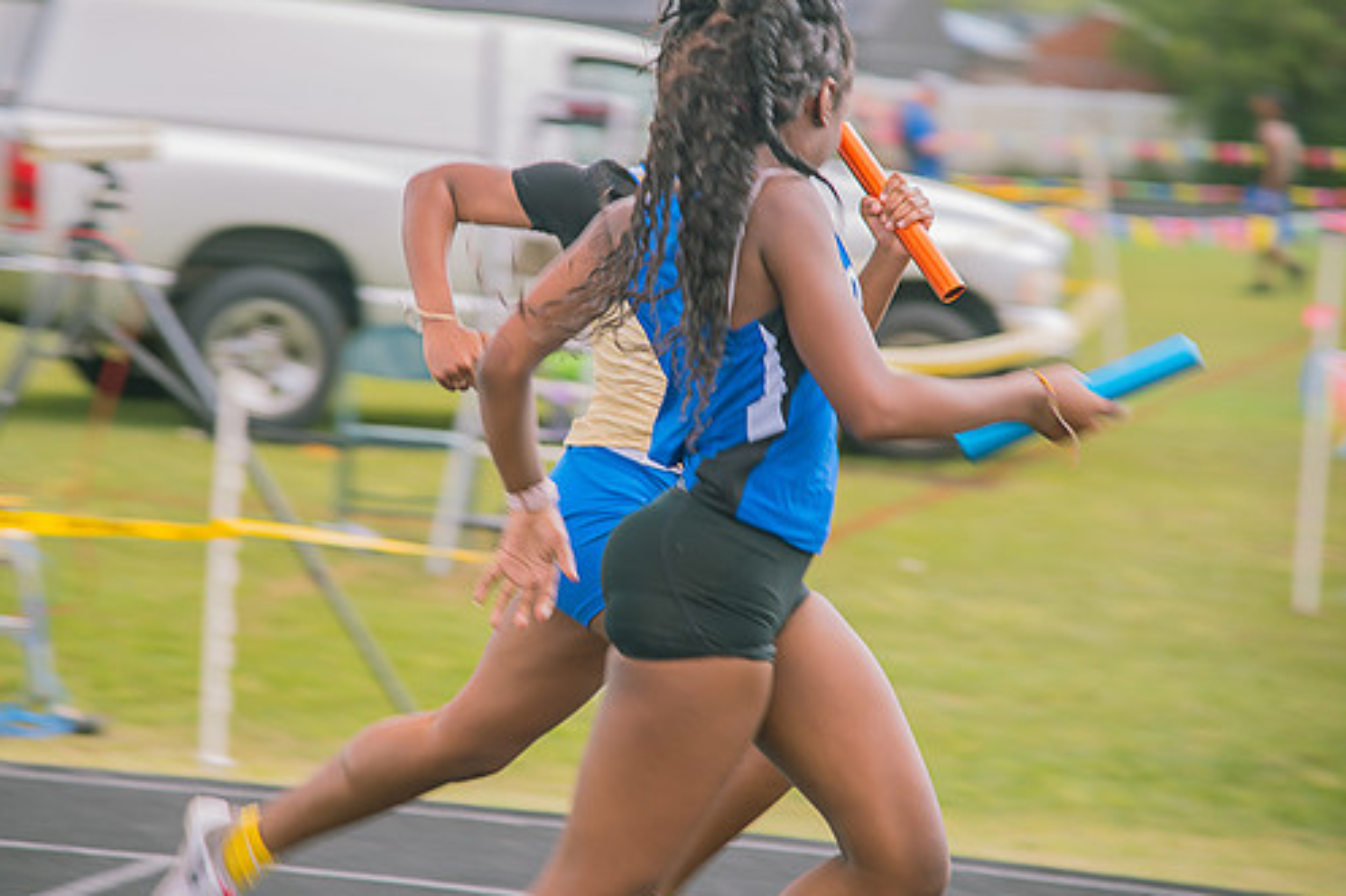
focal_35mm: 140
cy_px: 390
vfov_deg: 9.8
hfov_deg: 14.7
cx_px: 599
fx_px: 5232
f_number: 4
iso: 200
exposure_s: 1/200
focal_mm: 120
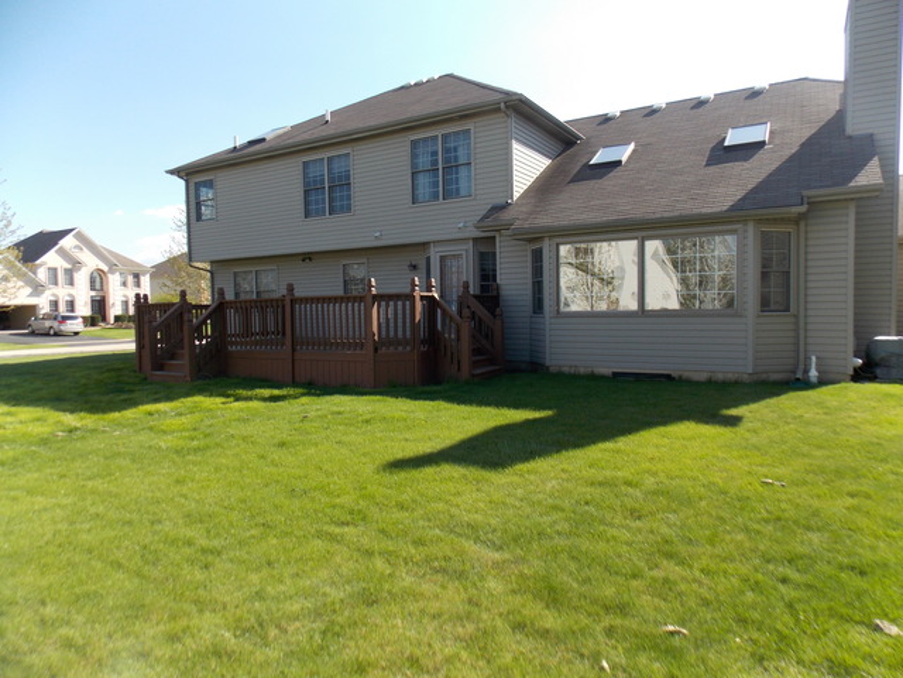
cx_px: 452
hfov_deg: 73.9
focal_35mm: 23
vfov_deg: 58.9
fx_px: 600
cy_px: 339
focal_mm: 4
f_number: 3.1
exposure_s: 1/500
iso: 80
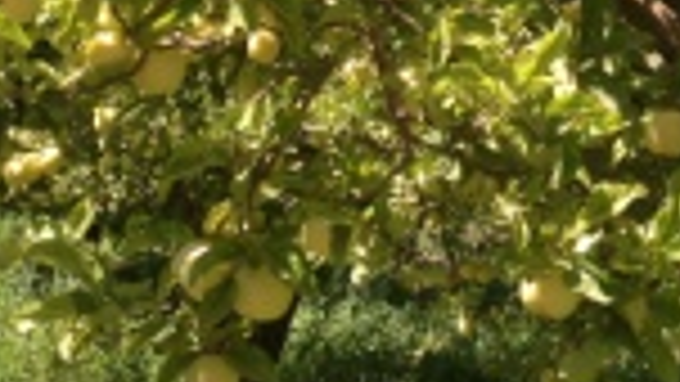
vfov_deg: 10.9
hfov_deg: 20.0
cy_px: -175
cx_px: 401
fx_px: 1930
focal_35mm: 107
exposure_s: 1/742
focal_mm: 4.13
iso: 50
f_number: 2.4
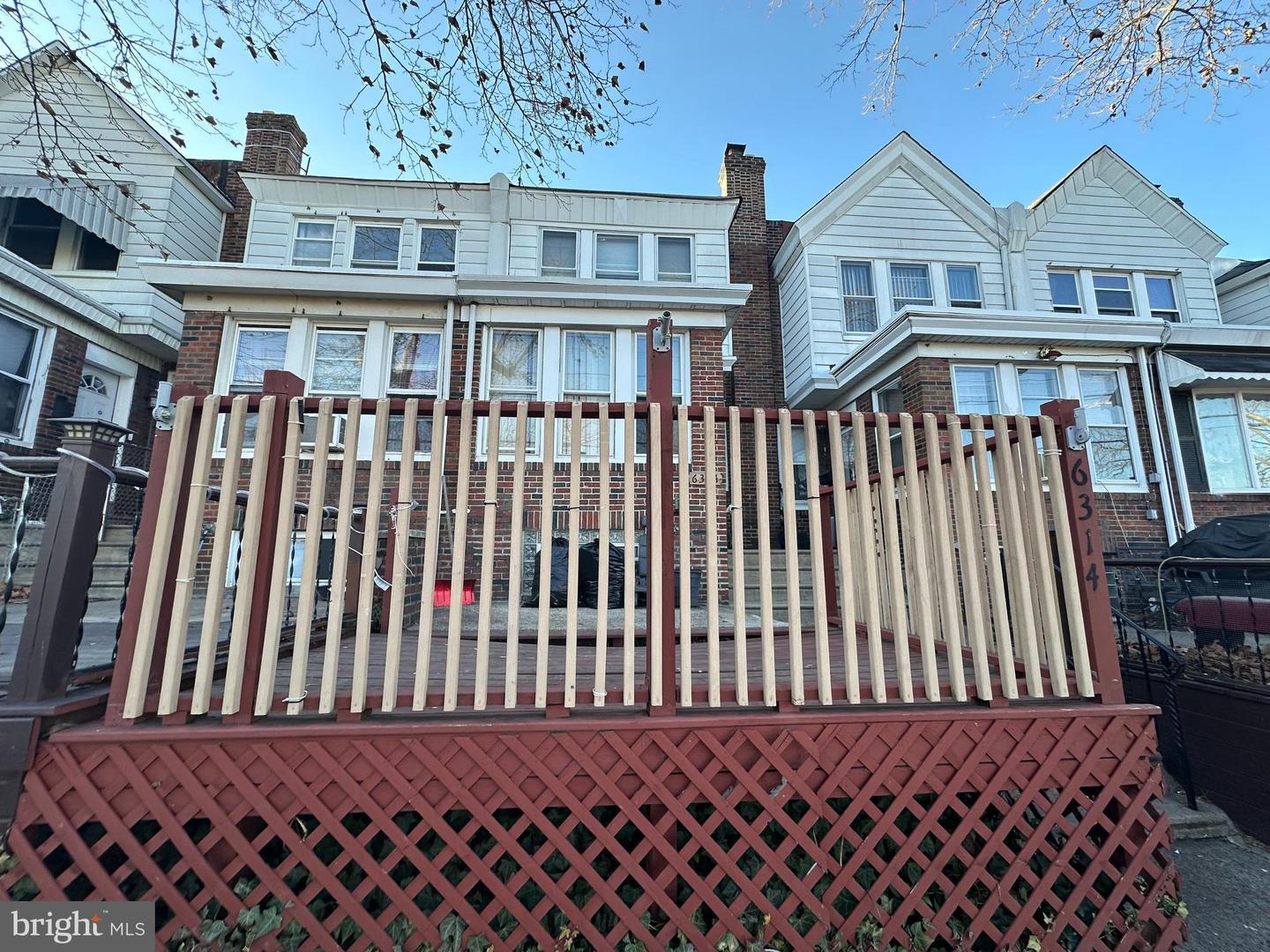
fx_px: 514
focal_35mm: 14
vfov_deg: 85.7
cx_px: 635
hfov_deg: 102.1
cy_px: 476
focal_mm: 2.22
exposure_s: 1/206
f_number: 2.2
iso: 40
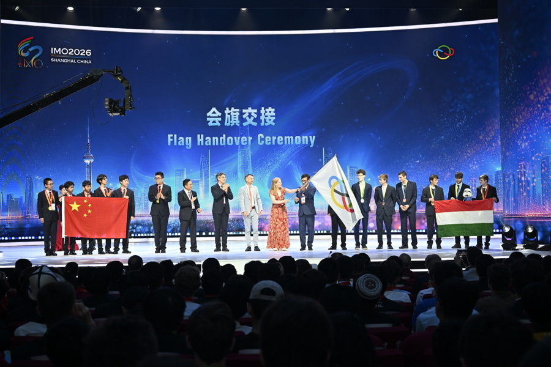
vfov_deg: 27.0
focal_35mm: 50
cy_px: 184
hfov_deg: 39.6
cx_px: 276
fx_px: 765
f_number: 5
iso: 320
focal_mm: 50
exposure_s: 1/125
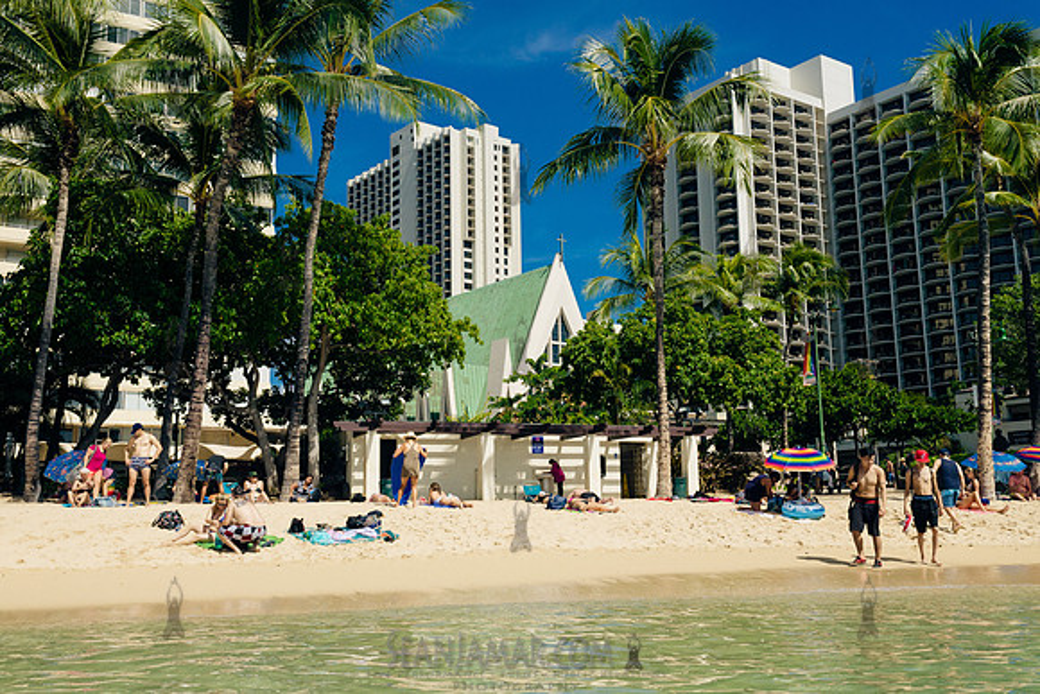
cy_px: 347
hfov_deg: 54.4
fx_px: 1011
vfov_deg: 37.9
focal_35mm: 35
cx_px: 520
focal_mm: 35
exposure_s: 1/500
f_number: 16
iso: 800
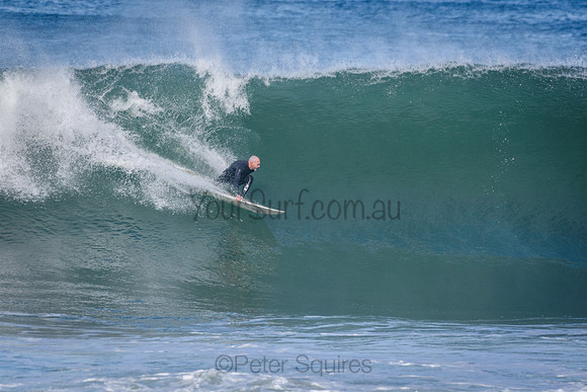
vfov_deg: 2.3
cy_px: 196
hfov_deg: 3.4
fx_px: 9785
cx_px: 294
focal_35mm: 600
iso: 450
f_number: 5.6
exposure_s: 1/2000
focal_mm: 400
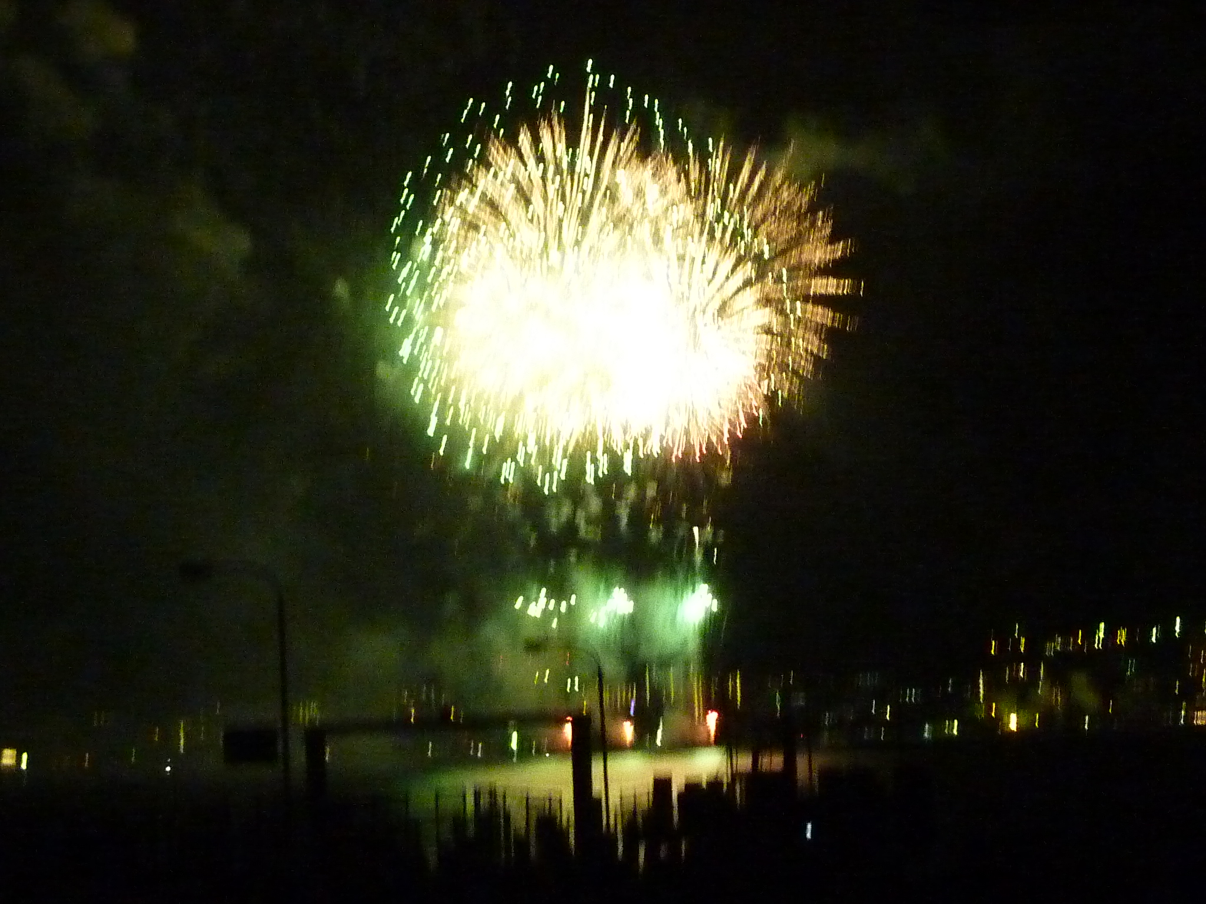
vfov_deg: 15.9
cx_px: 603
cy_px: 452
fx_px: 3240
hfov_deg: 21.1
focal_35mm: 93
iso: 800
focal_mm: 8.5
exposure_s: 1/10
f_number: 3.8
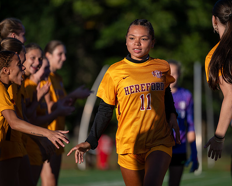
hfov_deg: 8.9
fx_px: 1490
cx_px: 135
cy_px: 90
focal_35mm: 217
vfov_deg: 7.1
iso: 80
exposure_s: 1/2000
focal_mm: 185
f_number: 2.8
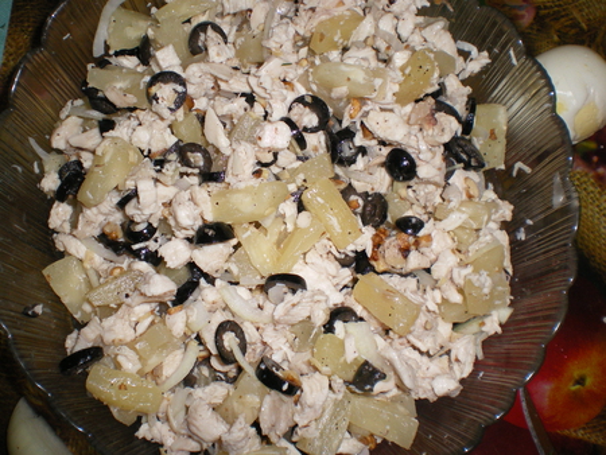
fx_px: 666
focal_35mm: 38
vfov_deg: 37.8
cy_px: 228
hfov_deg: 49.0
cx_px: 303
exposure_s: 1/50
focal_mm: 6.3
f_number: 4.6
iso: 200
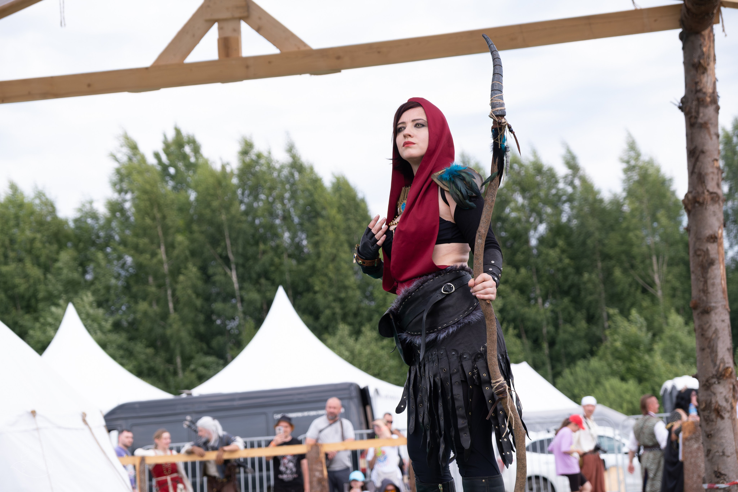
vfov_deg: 16.5
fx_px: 1701
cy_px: 246
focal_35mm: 83
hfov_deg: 24.5
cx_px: 369
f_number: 4
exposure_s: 1/800
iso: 250
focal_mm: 55
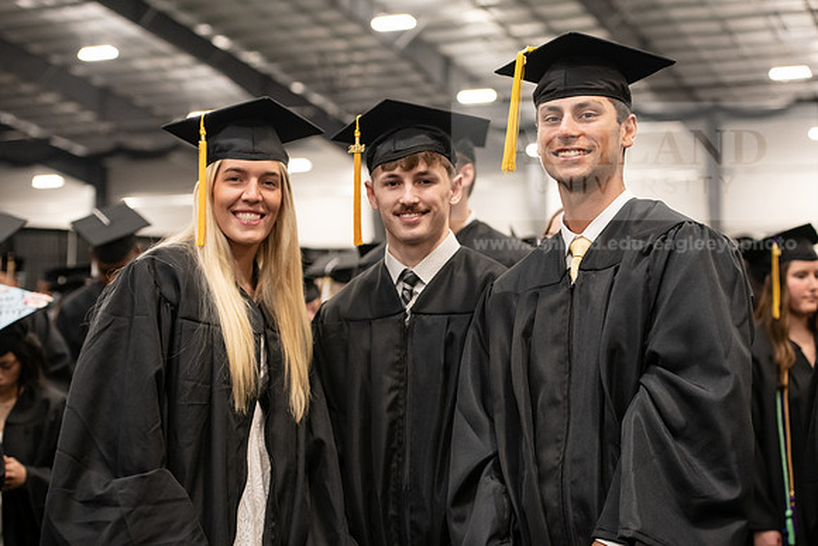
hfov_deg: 28.8
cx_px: 409
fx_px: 1591
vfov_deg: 19.5
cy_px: 273
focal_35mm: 70
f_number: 3.5
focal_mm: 70
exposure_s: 1/160
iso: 2500
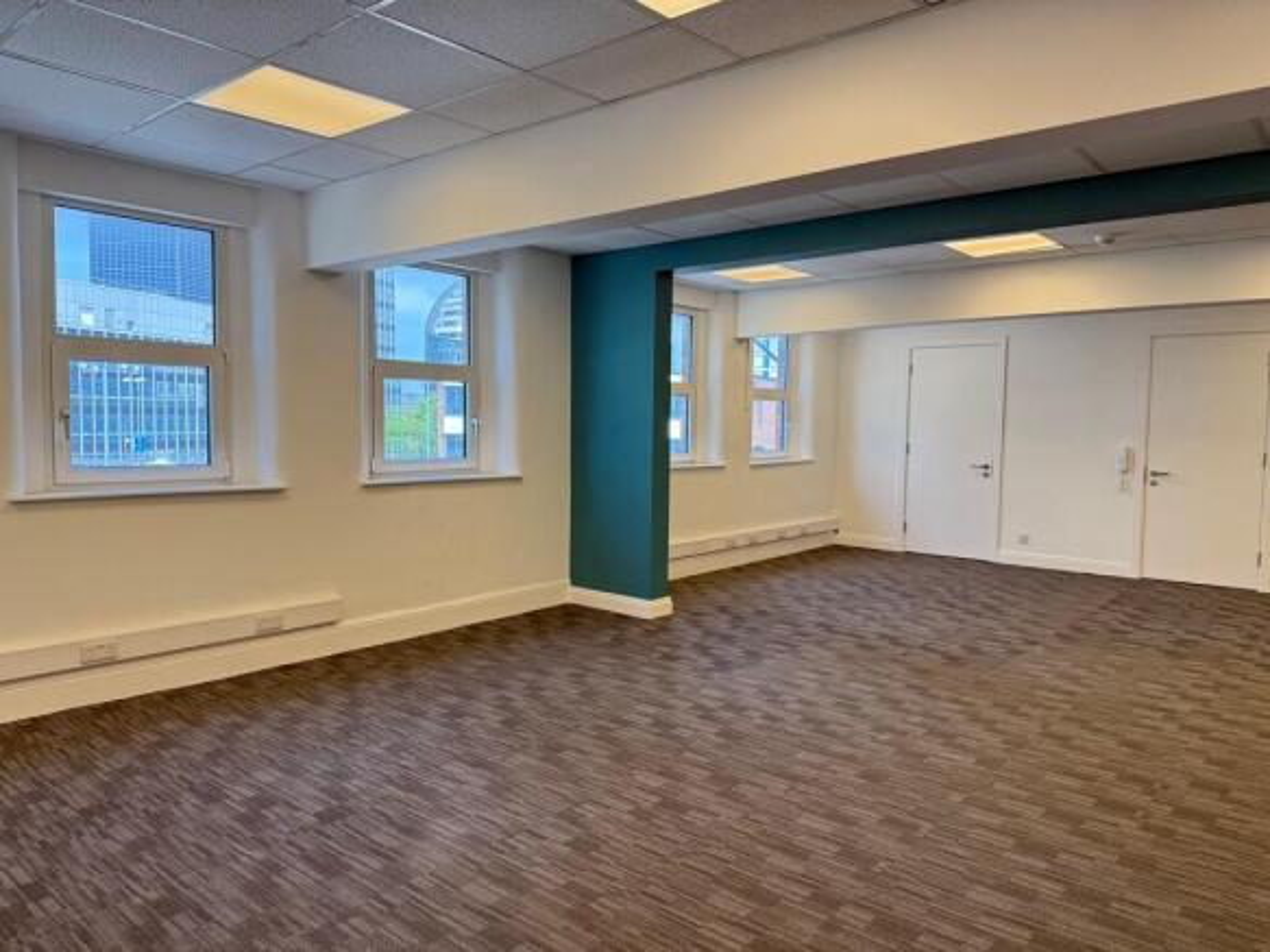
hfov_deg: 71.6
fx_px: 880
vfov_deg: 56.8
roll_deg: -1.0
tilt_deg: -3.8
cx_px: 635
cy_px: 476
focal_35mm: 24
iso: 100
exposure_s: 1/336
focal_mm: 6.76
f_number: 1.78
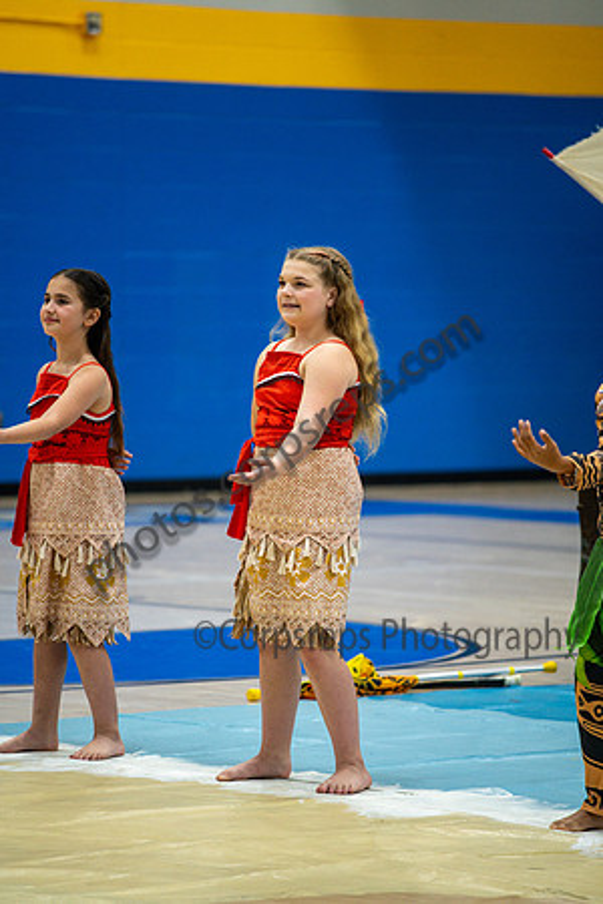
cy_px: 452
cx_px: 302
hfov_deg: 6.9
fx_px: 5025
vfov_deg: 10.3
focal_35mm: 200
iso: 3200
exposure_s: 1/500
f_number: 4
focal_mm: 200
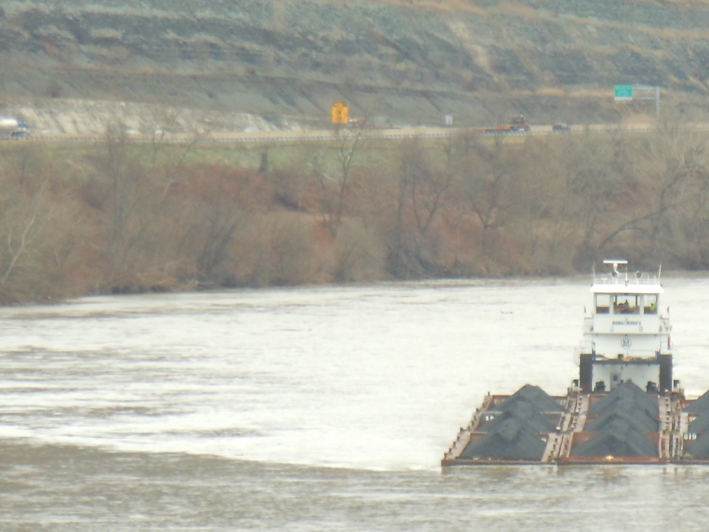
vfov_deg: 3.0
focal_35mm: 499
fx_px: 10219
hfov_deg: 4.0
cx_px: 607
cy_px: 394
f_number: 5.8
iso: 200
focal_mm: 45
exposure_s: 1/60
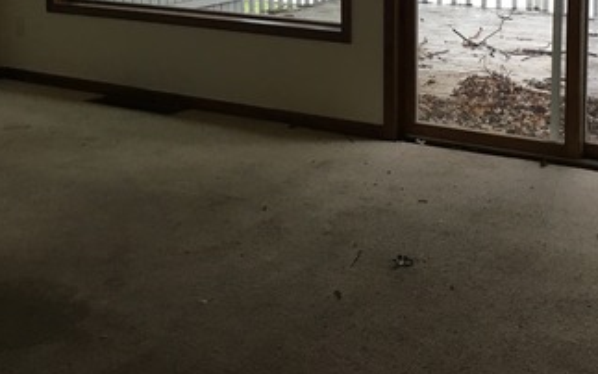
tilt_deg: -7.8
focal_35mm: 61
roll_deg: +1.0
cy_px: -11
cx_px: 315
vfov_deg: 20.5
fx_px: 994
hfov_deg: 33.5
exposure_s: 1/30
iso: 40
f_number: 2.2
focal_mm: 4.15
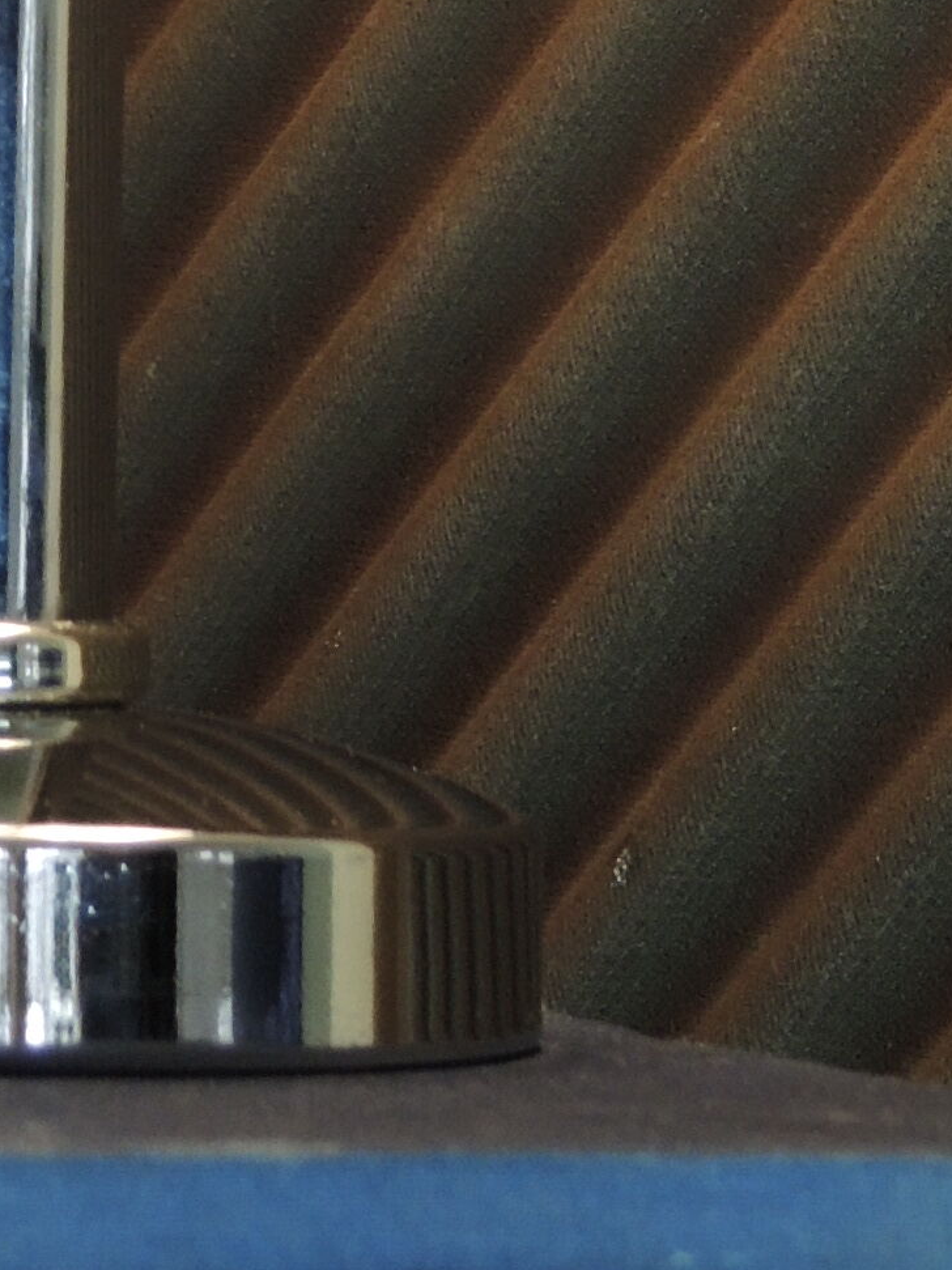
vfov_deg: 9.2
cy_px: -946
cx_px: -52
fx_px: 7555
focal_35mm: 206
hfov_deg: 7.2
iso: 320
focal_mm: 11
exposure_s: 1/50
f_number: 2.8
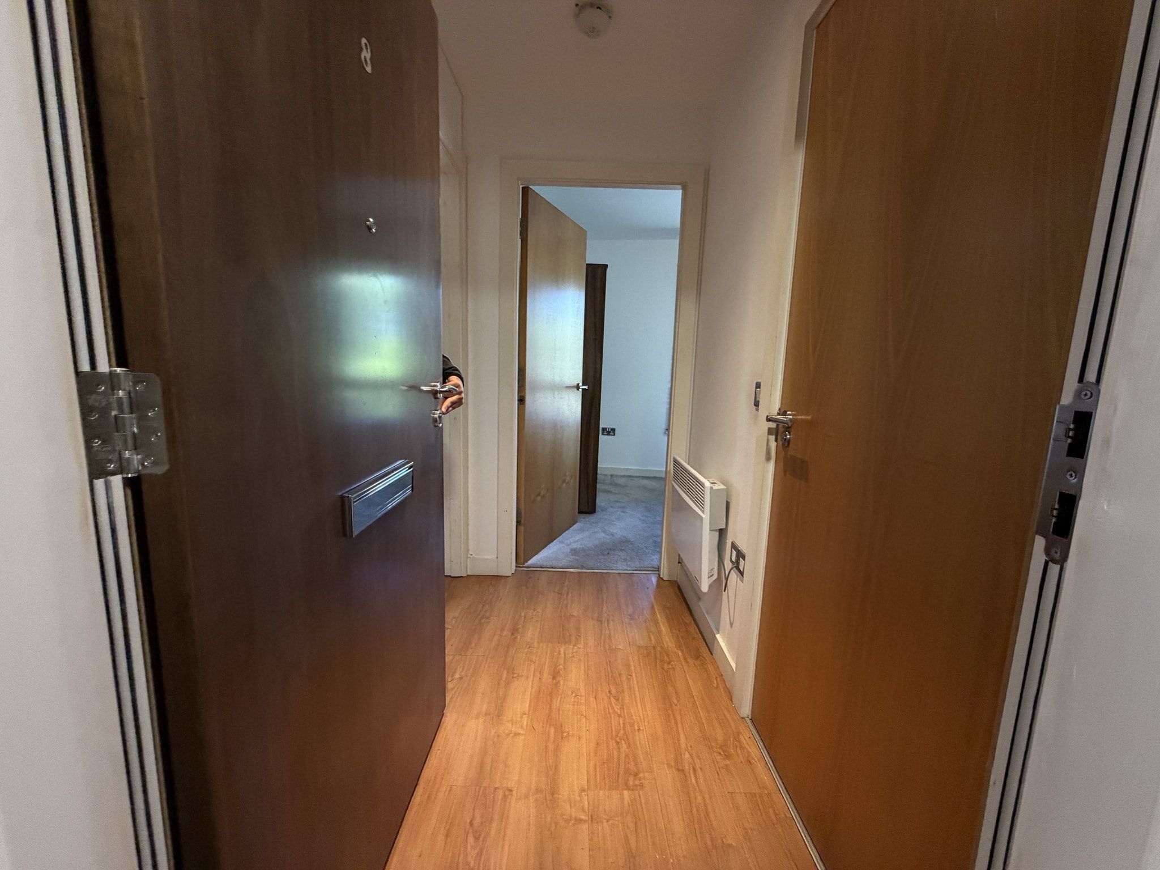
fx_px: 469
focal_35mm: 14
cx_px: 580
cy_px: 435
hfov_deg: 102.1
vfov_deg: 85.7
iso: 320
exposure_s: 1/100
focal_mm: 2.22
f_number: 2.2
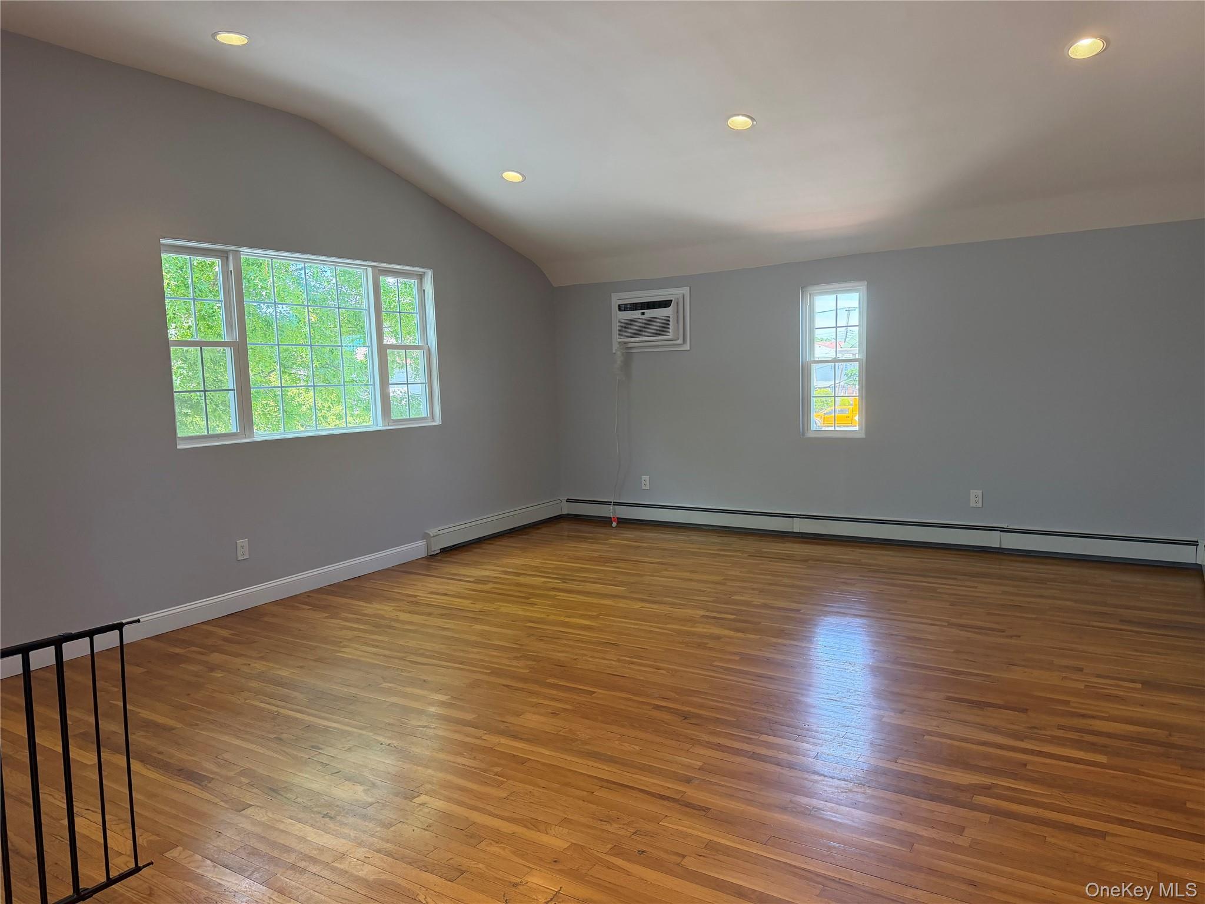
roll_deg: +2.2
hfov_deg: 71.6
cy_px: 452
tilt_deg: -4.7
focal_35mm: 24
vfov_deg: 56.8
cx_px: 602
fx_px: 835
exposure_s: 1/198
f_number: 1.78
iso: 200
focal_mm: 6.76
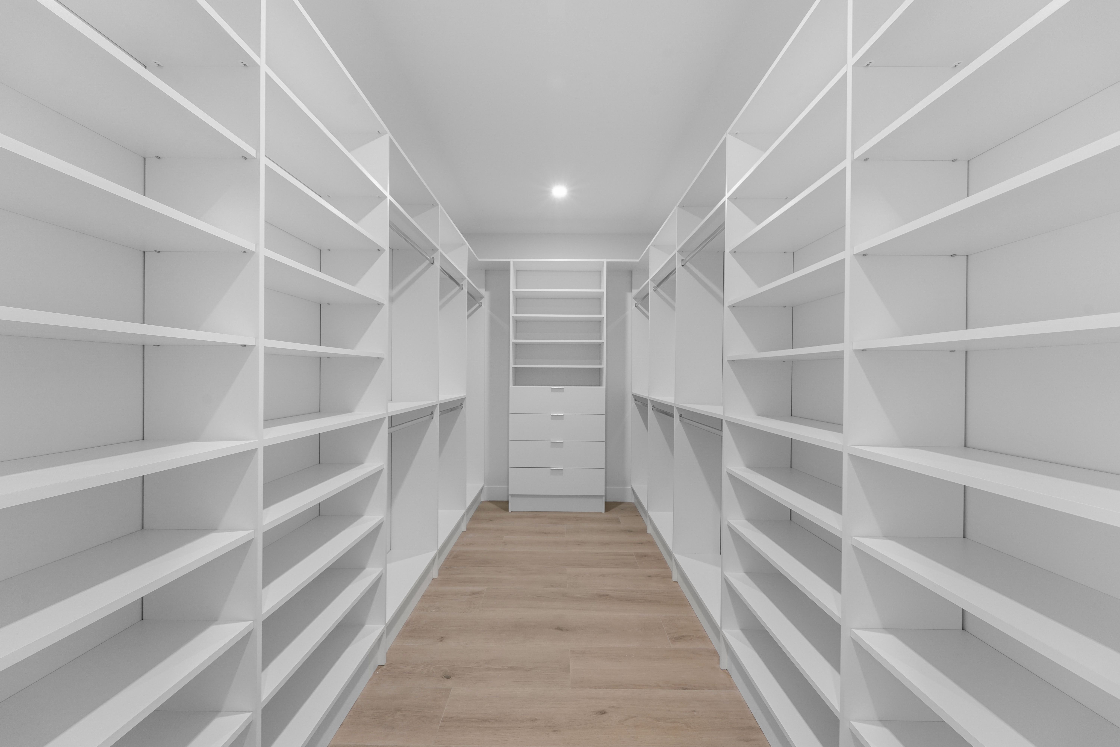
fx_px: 436
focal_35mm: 14
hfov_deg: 104.3
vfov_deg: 81.2
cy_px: 374
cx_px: 560
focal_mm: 14
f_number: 11
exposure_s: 1/8
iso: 500
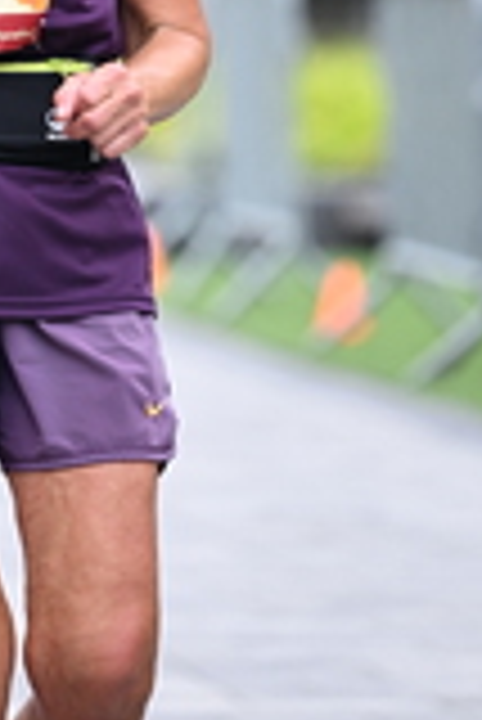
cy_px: -230
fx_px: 11001
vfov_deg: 3.7
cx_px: -47
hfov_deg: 2.5
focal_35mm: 549
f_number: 2.8
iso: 400
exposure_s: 1/1000
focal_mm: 160
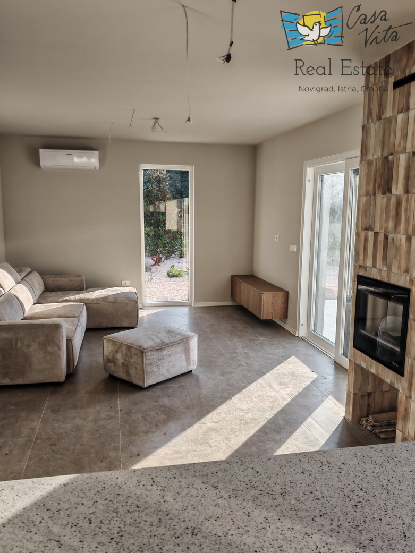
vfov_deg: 63.4
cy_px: 280
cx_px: 208
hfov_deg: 49.8
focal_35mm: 28
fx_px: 447
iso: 50
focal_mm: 6.83
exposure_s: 1/150
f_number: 2
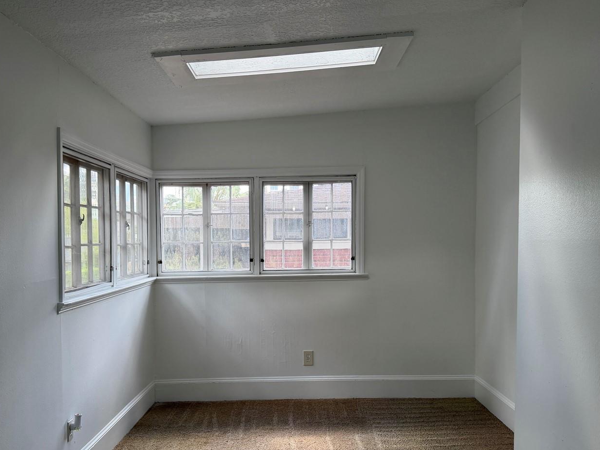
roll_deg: +0.0
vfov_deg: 45.3
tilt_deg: -2.0
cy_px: 260
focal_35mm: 31
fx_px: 537
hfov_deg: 58.4
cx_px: 296
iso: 125
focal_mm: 6.76
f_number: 1.78
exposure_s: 1/169
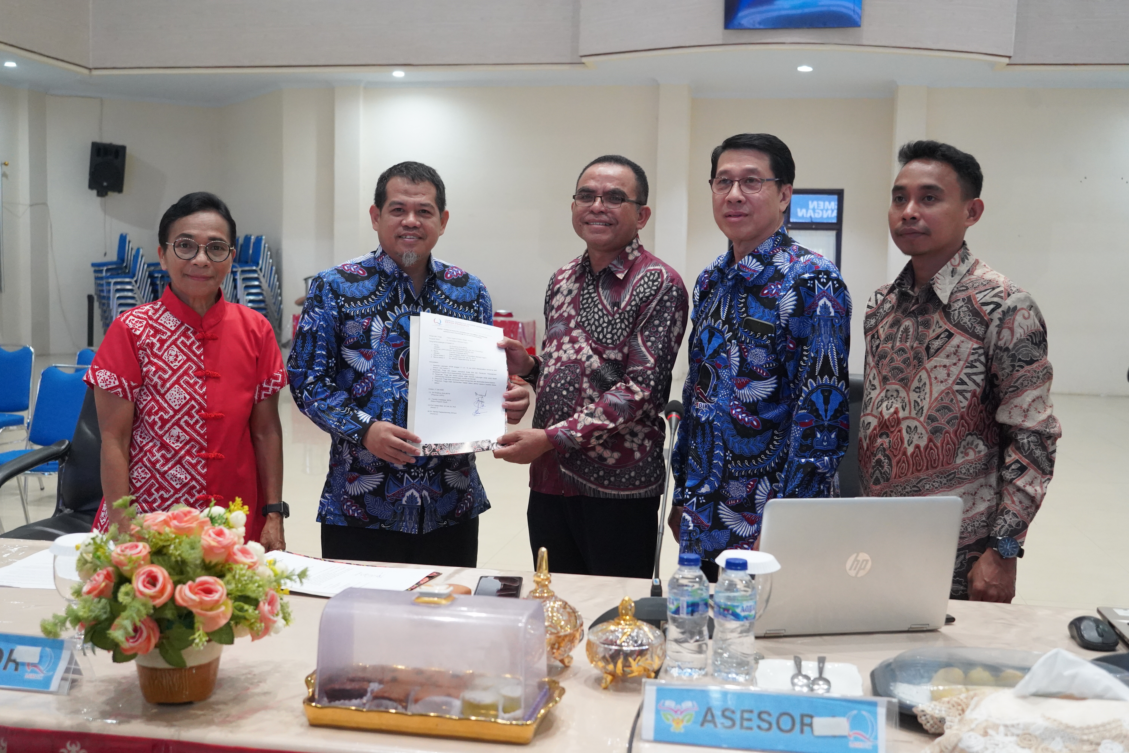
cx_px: 564
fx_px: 1223
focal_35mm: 39
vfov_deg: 34.2
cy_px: 376
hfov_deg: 49.6
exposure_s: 1/160
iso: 8000
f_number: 5
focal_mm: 39
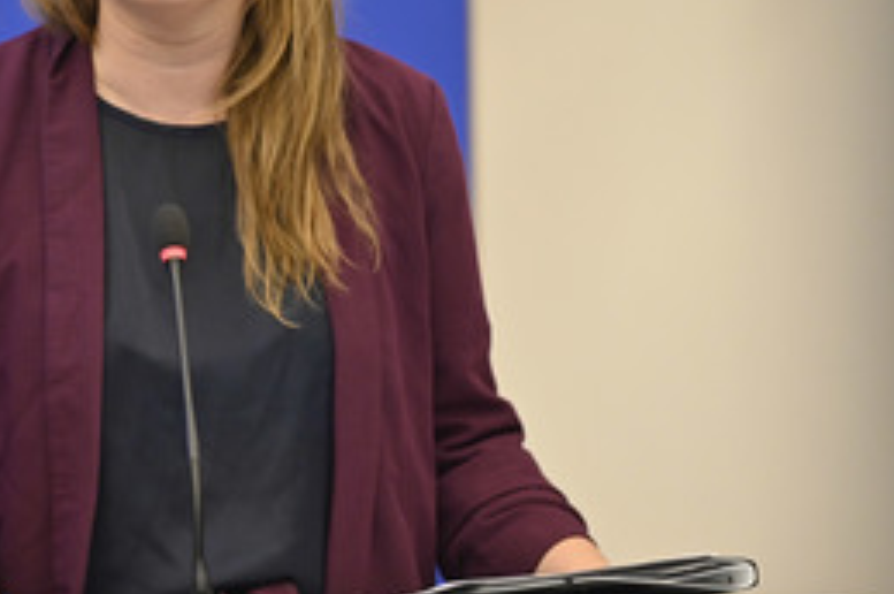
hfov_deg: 7.2
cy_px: 155
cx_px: 192
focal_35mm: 287
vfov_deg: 4.8
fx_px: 7118
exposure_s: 1/320
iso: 2000
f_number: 2.8
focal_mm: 165
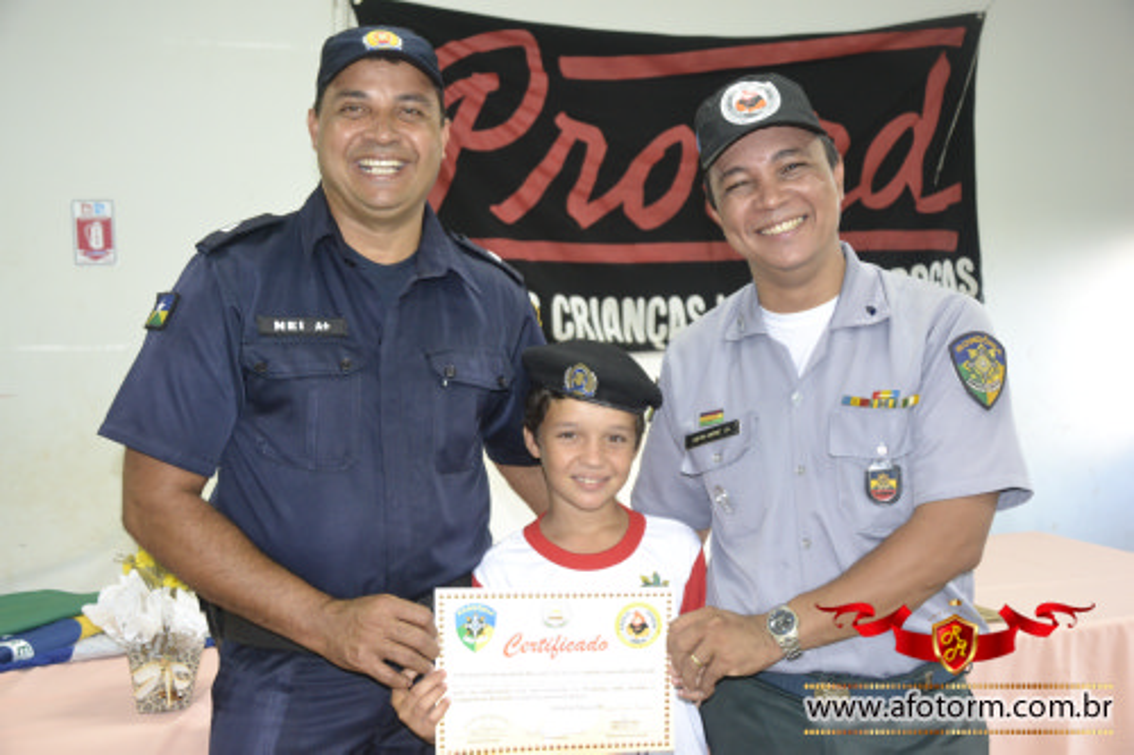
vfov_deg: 34.2
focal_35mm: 39
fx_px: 1228
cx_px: 567
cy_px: 378
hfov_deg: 49.6
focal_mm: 26
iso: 1800
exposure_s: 1/60
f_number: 3.8
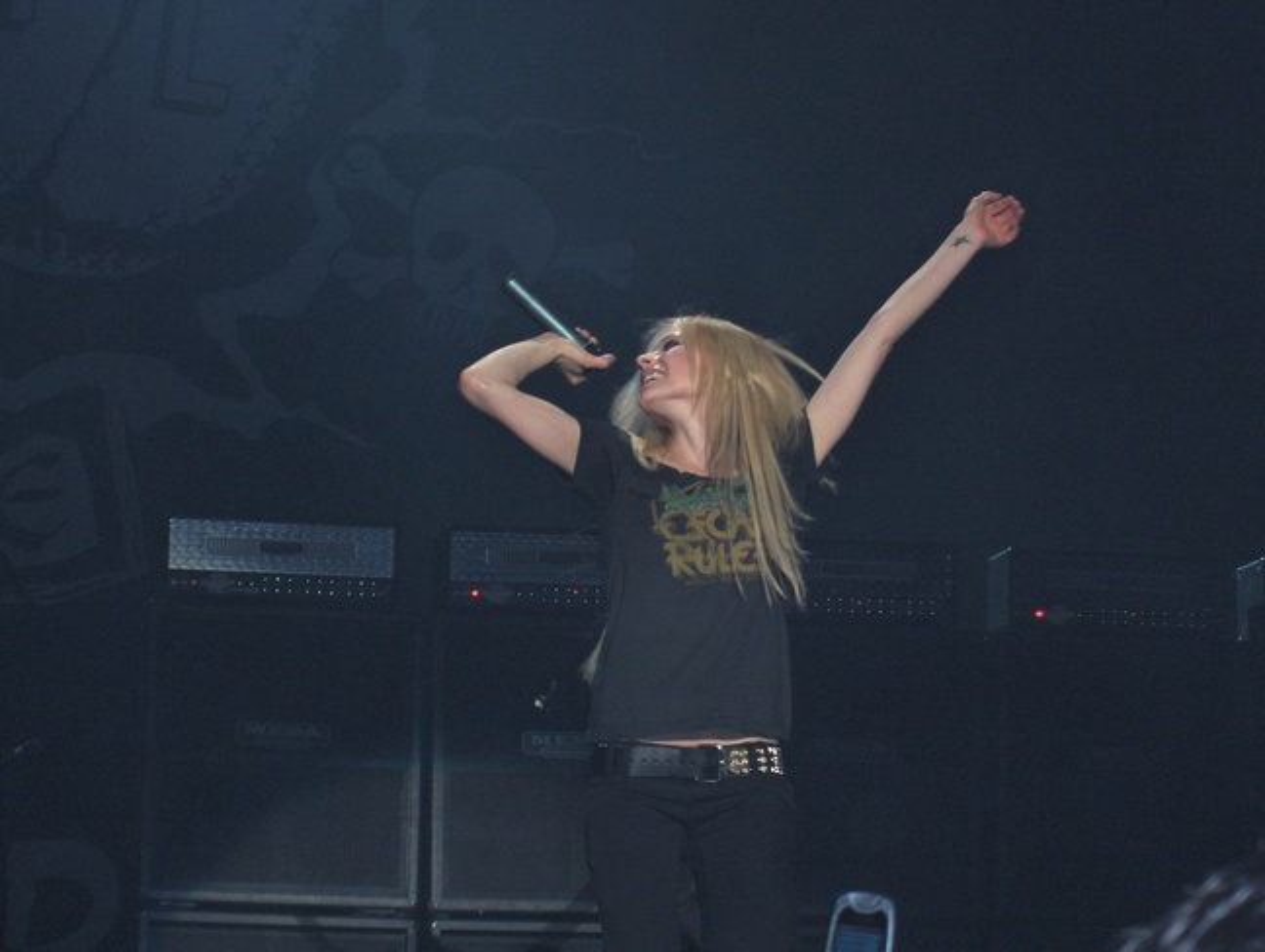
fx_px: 4282
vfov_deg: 12.7
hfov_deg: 16.8
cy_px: 476
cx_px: 632
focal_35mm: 117
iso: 100
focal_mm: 24
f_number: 4.9
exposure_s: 1/125
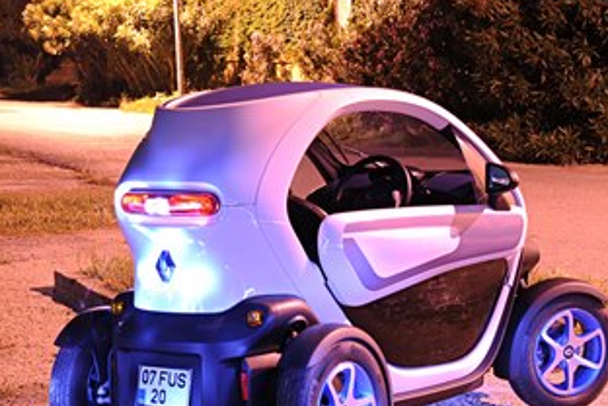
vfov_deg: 11.5
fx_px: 2010
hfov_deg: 17.0
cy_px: 98
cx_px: 88
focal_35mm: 119
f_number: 6.3
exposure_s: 30
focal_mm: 58
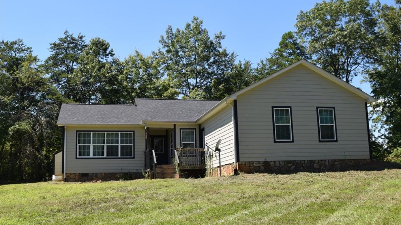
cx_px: 201
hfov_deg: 52.8
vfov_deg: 31.1
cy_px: 125
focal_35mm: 38
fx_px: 404
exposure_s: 1/320
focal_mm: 24
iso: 200
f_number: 9
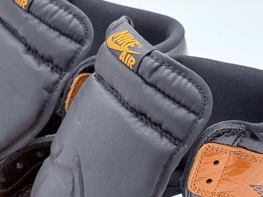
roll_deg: -0.7
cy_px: 98
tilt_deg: -25.8
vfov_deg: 30.3
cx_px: 132
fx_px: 365
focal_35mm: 48
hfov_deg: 39.7
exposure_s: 1/382
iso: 64
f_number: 1.78
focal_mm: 6.76
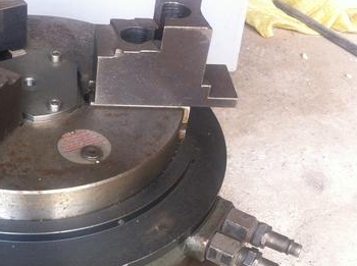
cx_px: 58
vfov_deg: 22.5
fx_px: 669
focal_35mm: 65
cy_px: 164
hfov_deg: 29.0
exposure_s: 1/60
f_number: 2.8
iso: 100
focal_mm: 3.85
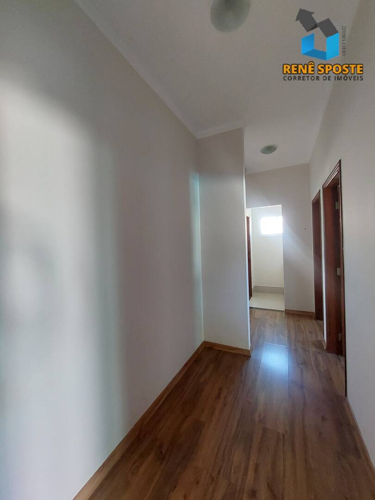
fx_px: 188
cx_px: 188
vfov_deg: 106.2
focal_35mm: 13
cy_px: 250
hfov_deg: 89.9
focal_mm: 1.74
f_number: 2.2
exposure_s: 1/40
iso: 320
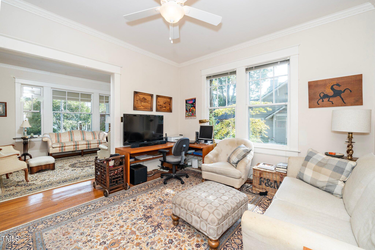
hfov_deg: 104.3
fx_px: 146
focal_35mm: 14
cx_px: 188
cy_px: 125
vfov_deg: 81.2
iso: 640
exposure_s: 1/80
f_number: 11
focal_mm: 14
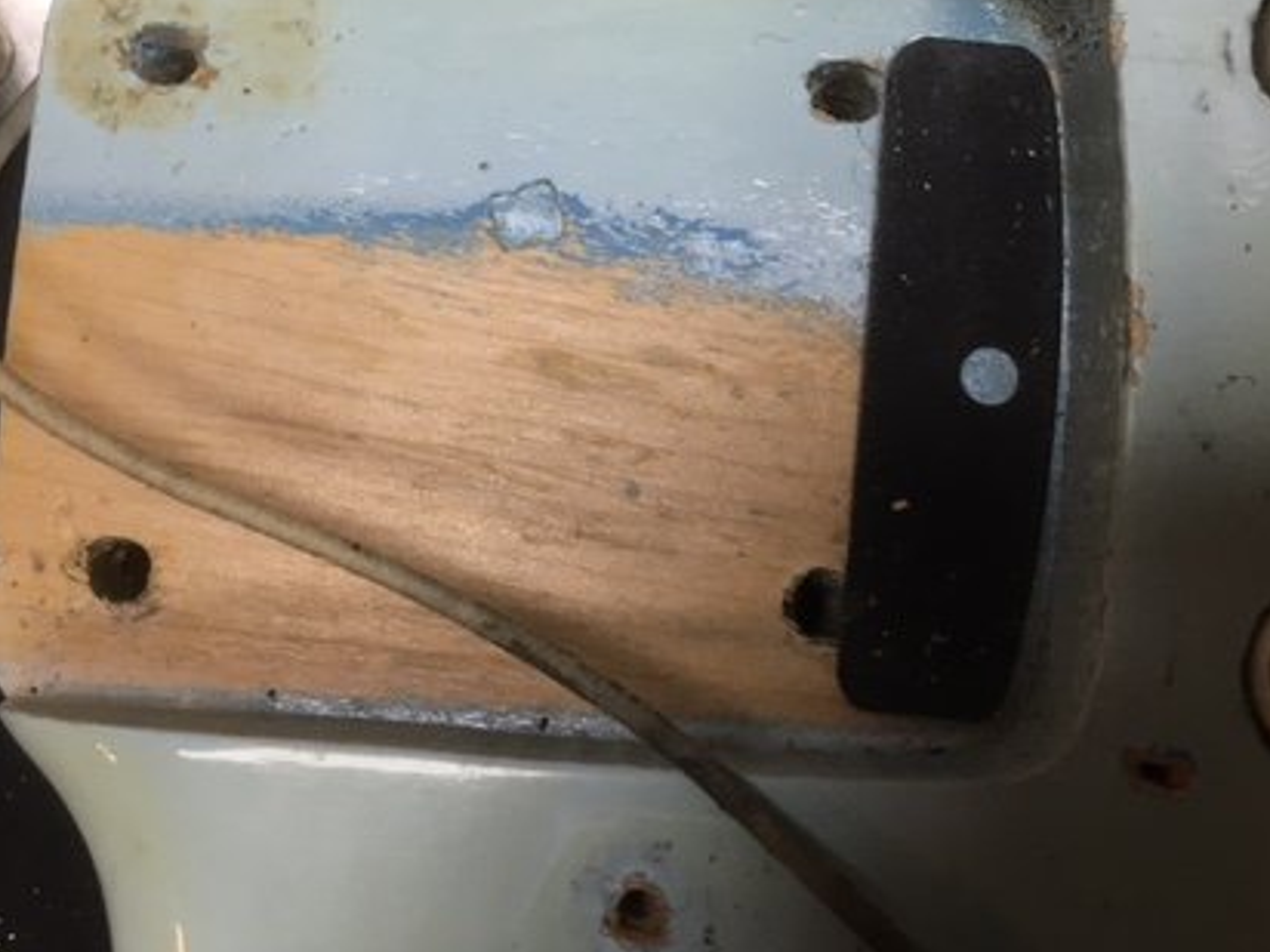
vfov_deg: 31.9
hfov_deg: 42.1
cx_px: 635
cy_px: 317
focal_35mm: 45
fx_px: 1651
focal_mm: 4.15
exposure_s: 1/33
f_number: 2.2
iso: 40
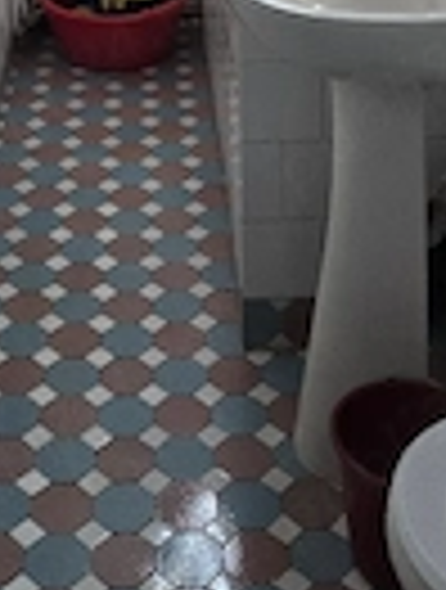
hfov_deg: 21.1
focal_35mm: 70
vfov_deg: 23.7
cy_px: -216
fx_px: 1197
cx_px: 162
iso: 160
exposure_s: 1/101
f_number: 1.8
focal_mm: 5.4
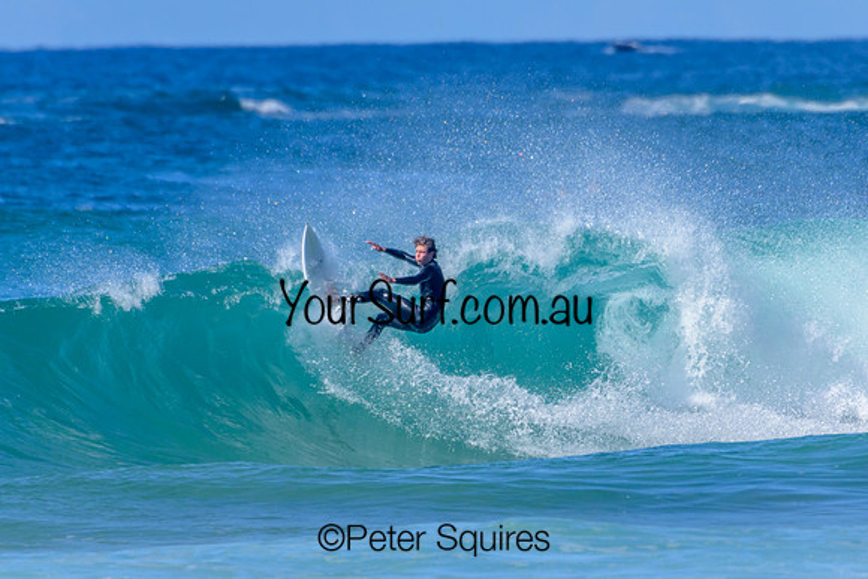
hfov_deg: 2.1
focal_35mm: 1000
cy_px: 290
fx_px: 24116
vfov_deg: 1.4
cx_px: 434
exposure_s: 1/2000
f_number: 11
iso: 900
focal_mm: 1000
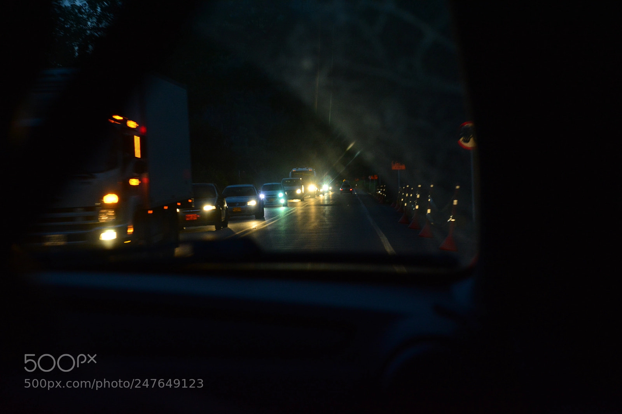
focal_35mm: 78
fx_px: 1347
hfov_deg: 26.0
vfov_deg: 17.5
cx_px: 311
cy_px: 207
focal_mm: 52
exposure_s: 1/60
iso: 800
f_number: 5.6
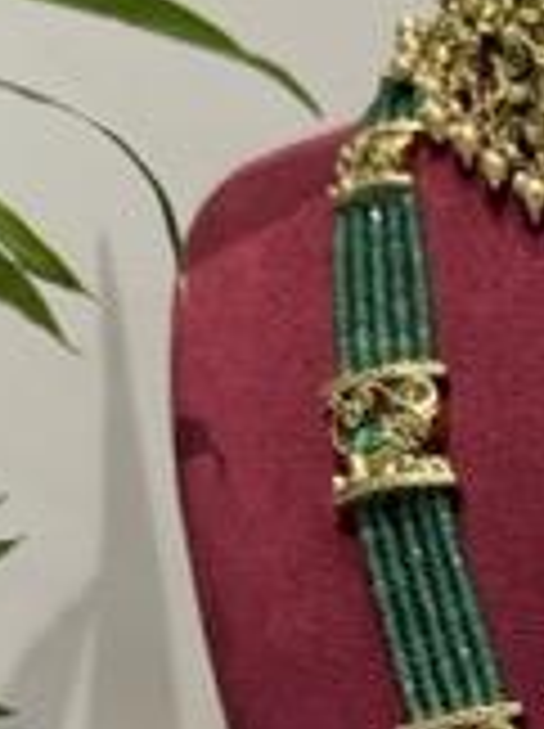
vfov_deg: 19.4
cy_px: 900
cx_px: 764
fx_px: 1996
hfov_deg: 14.7
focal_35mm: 95
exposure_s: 1/100
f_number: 1.78
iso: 64
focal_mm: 6.76
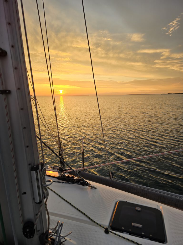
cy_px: 122
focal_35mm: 23
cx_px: 92
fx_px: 162
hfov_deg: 58.9
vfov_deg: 73.9
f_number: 1.7
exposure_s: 1/189
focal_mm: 6.3
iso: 12
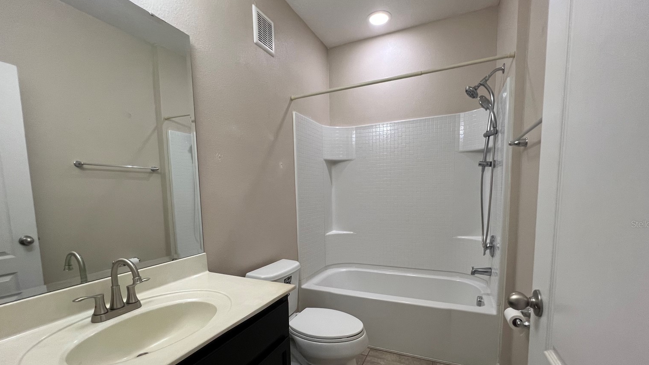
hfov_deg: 103.0
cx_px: 328
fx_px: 258
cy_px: 224
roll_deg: +1.7
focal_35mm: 15
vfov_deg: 69.6
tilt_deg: -7.0
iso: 250
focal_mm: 1.57
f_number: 1.8
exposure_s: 1/120
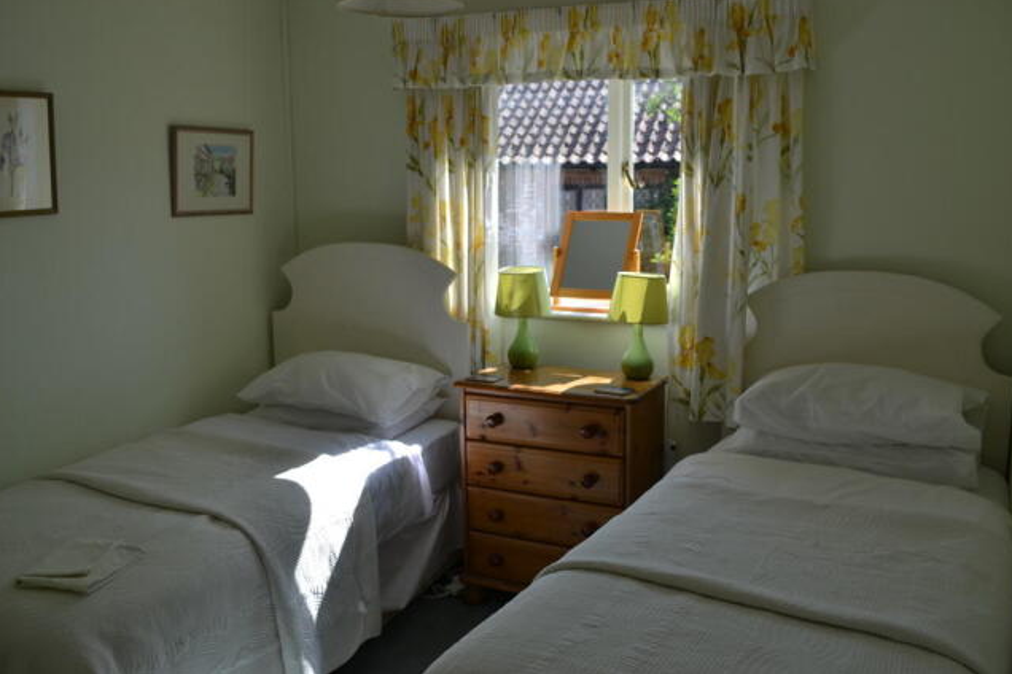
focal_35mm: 34
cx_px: 507
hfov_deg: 55.8
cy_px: 328
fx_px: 956
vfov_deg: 38.9
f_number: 5.6
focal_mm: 22
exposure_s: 1/125
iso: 110
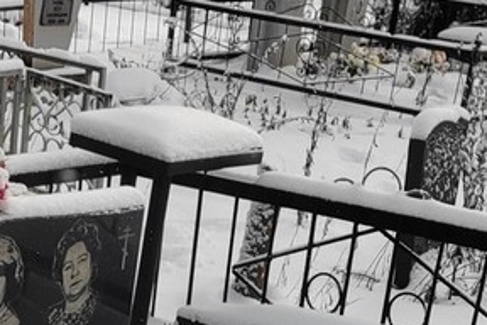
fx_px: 1353
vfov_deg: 12.7
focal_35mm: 100
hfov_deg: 20.1
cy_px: 548
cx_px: 68
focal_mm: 5.52
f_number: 1.9
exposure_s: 1/552
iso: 100
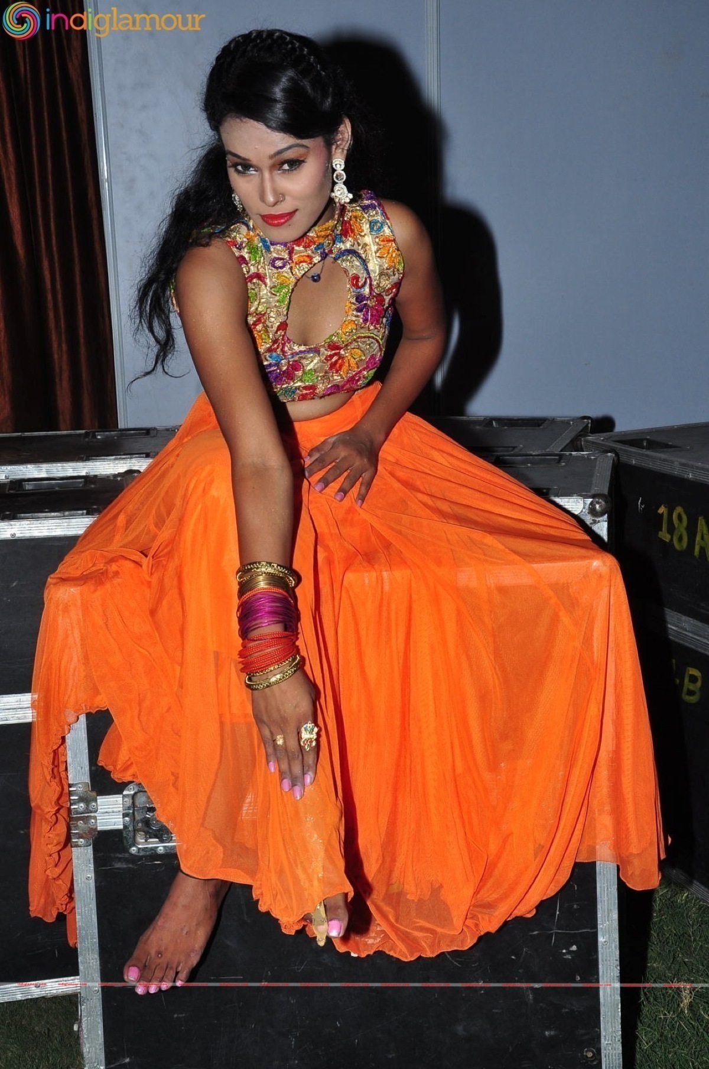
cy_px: 534
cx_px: 354
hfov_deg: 25.7
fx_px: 1556
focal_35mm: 52
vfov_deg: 37.9
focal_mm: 35
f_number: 10
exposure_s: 1/125
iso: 400
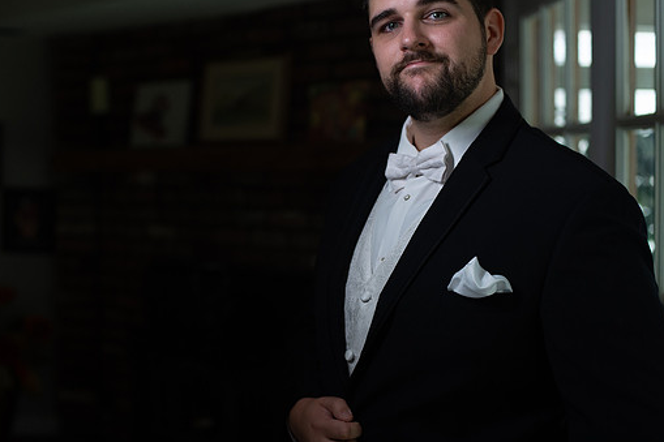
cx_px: 317
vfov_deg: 23.8
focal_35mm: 57
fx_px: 1051
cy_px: 215
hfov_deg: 35.1
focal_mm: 50
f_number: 2.8
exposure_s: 1/400
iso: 1000
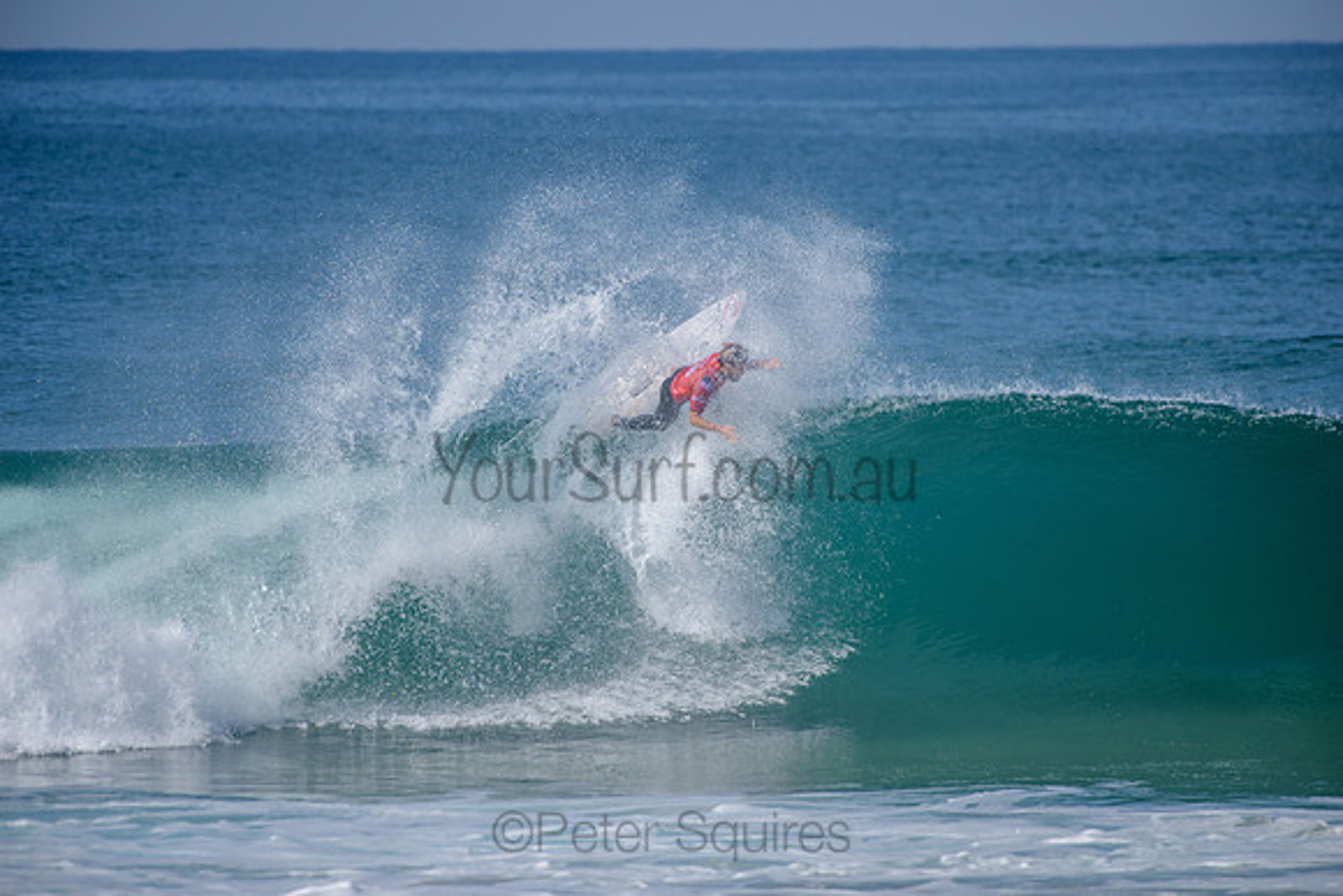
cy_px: 448
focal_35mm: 500
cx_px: 672
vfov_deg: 2.8
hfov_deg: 4.1
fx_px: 18656
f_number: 5.6
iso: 160
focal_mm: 500
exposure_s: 1/2000
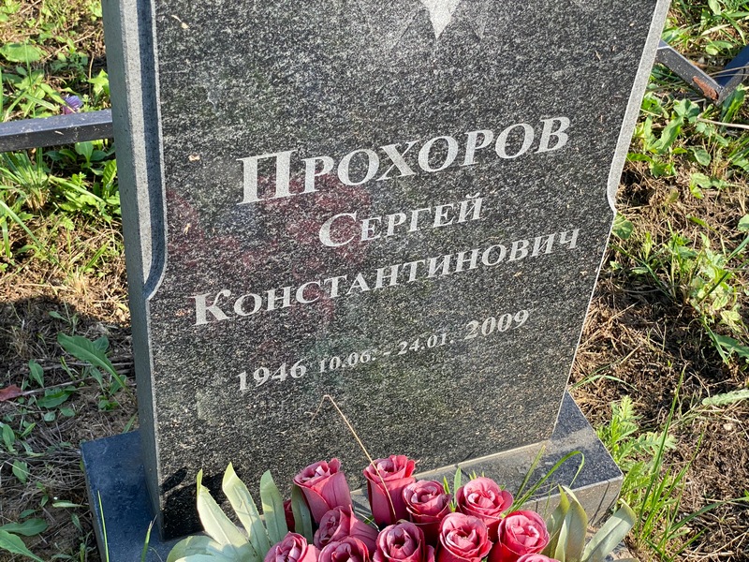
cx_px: 374
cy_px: 281
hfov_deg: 36.8
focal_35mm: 52
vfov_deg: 28.0
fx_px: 1125
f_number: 2
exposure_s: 1/387
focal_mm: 6
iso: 20
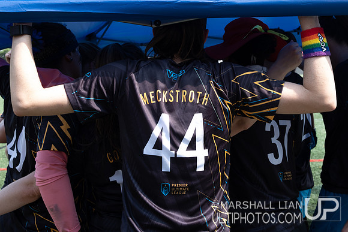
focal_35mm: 46
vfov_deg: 28.9
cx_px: 198
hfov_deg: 42.4
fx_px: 448
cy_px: 78
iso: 250
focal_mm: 23
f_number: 5.6
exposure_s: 1/200
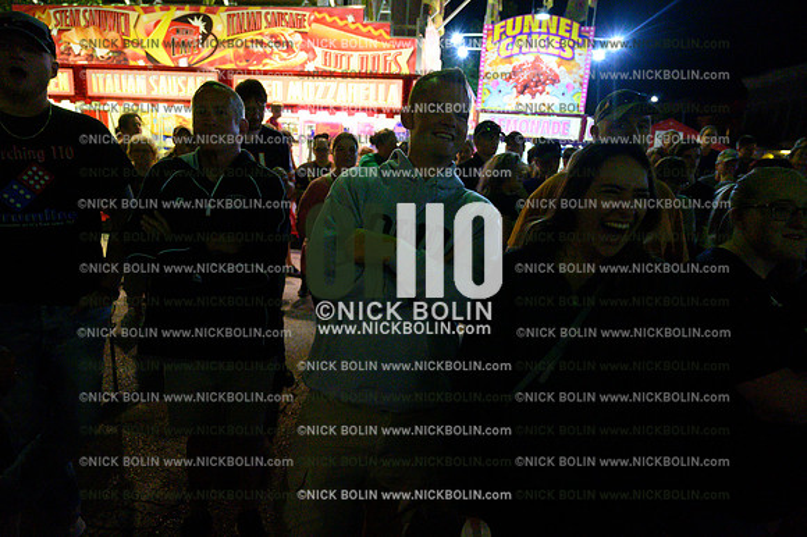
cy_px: 268
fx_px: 538
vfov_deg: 53.1
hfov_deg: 73.8
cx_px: 404
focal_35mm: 24
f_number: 4
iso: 32000
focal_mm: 24
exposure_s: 1/1000
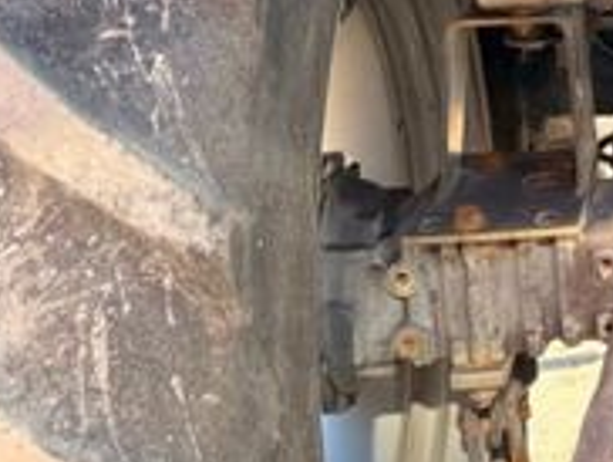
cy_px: 47
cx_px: 967
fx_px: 1401
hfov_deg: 20.4
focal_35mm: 79
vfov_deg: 18.4
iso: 100
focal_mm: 6.76
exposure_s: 1/445
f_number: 1.78
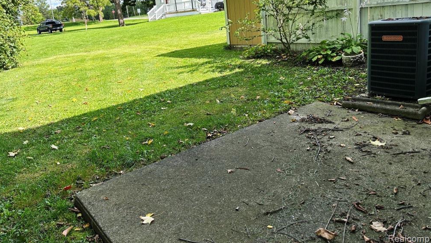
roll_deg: +6.5
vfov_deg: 39.7
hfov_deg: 66.0
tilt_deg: -11.3
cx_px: 211
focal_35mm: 29
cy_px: 80
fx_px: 331
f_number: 1.5
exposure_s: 1/974
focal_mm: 5.7
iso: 50
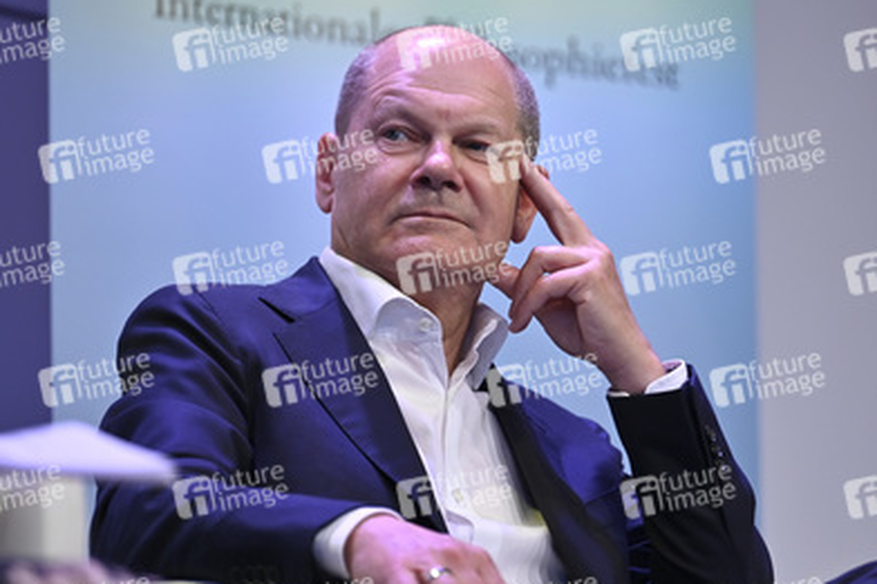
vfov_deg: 6.0
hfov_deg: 9.0
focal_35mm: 230
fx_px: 5600
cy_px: 324
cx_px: 484
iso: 500
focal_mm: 200
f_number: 2.8
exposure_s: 1/400
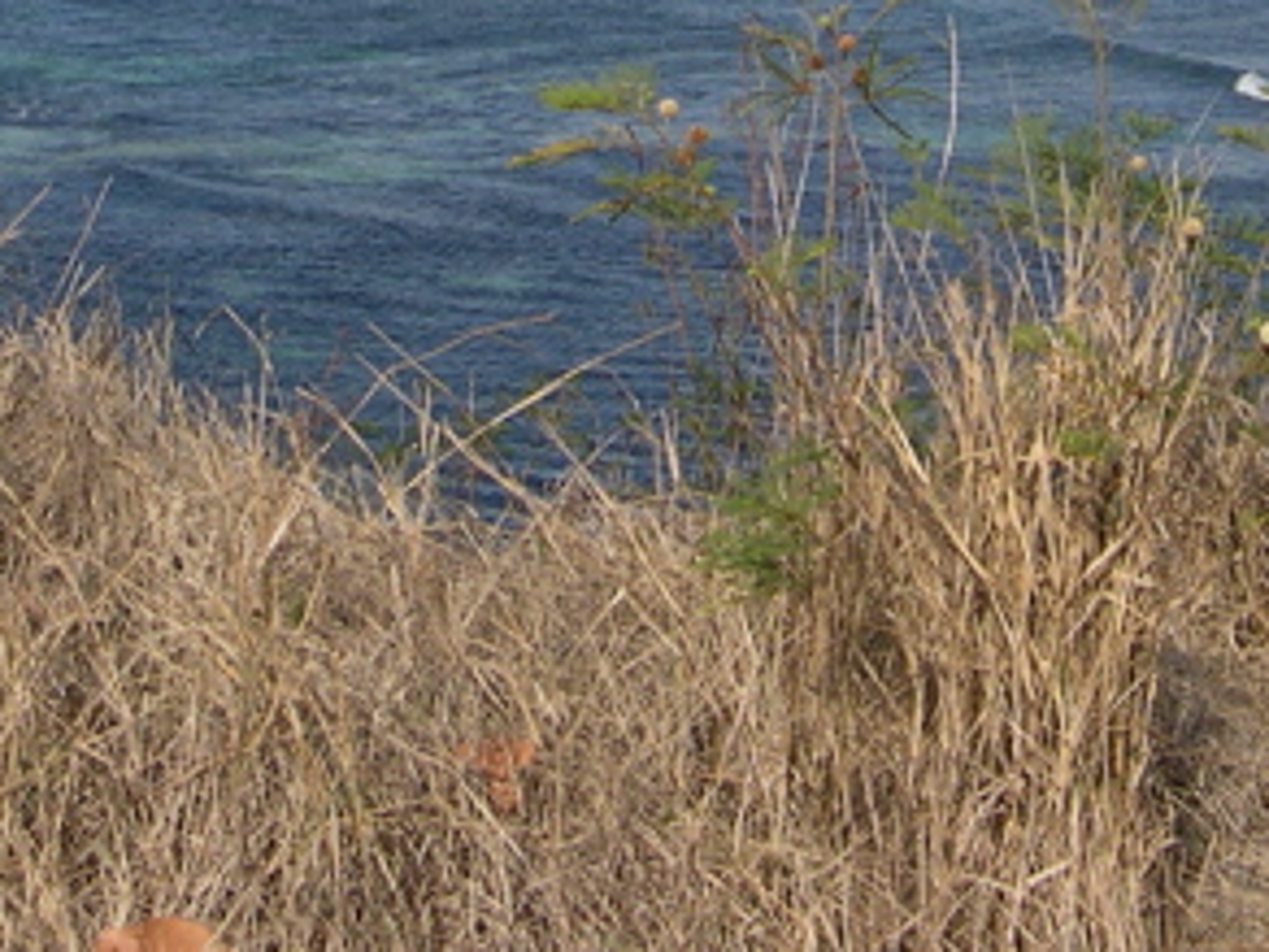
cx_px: 617
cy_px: -335
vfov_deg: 13.6
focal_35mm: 104
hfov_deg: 18.9
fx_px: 3813
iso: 100
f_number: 7.6
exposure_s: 1/374
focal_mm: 8
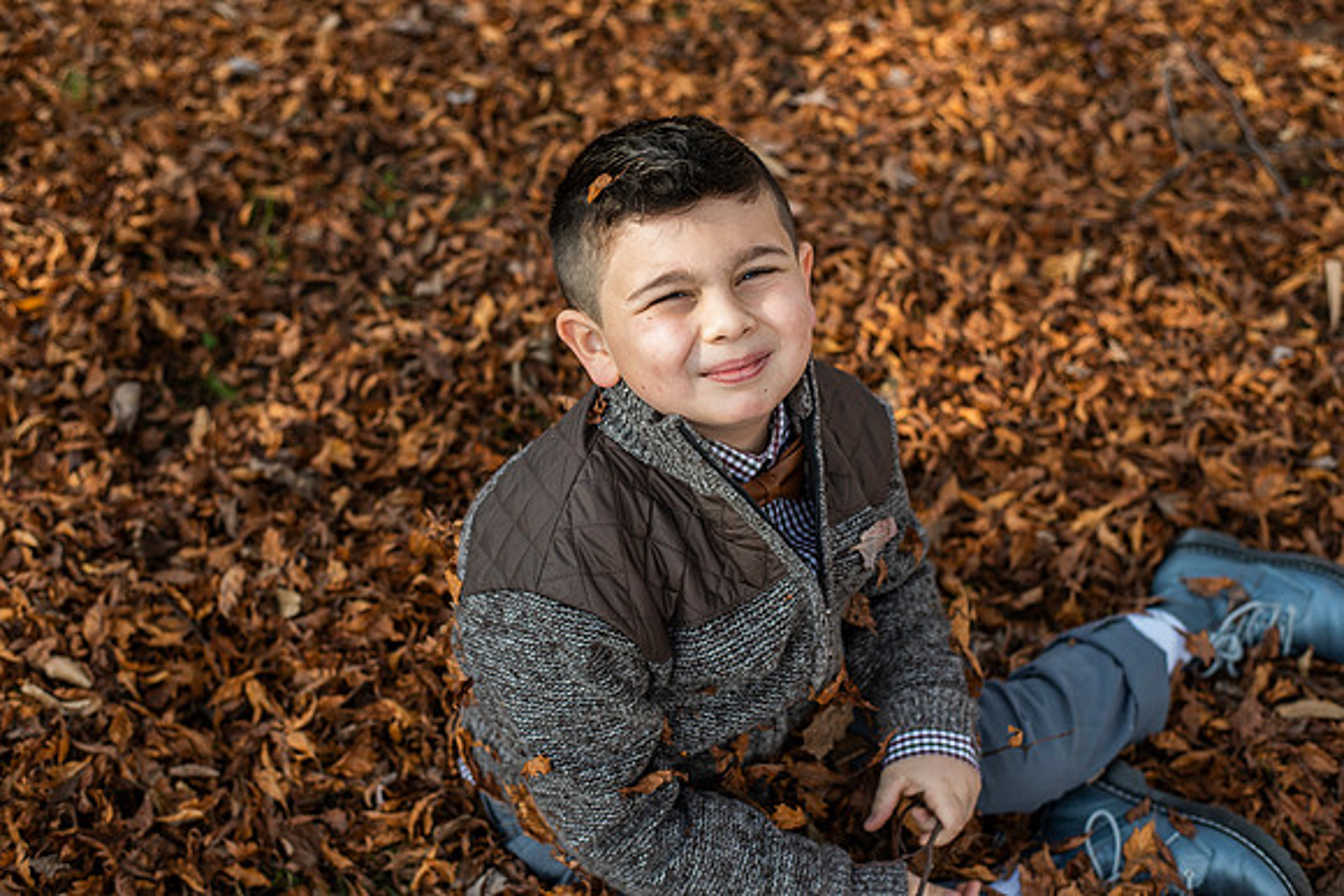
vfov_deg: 27.0
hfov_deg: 39.6
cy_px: 448
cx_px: 672
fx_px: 1867
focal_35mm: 50
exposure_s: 1/400
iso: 400
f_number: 3.5
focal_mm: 50
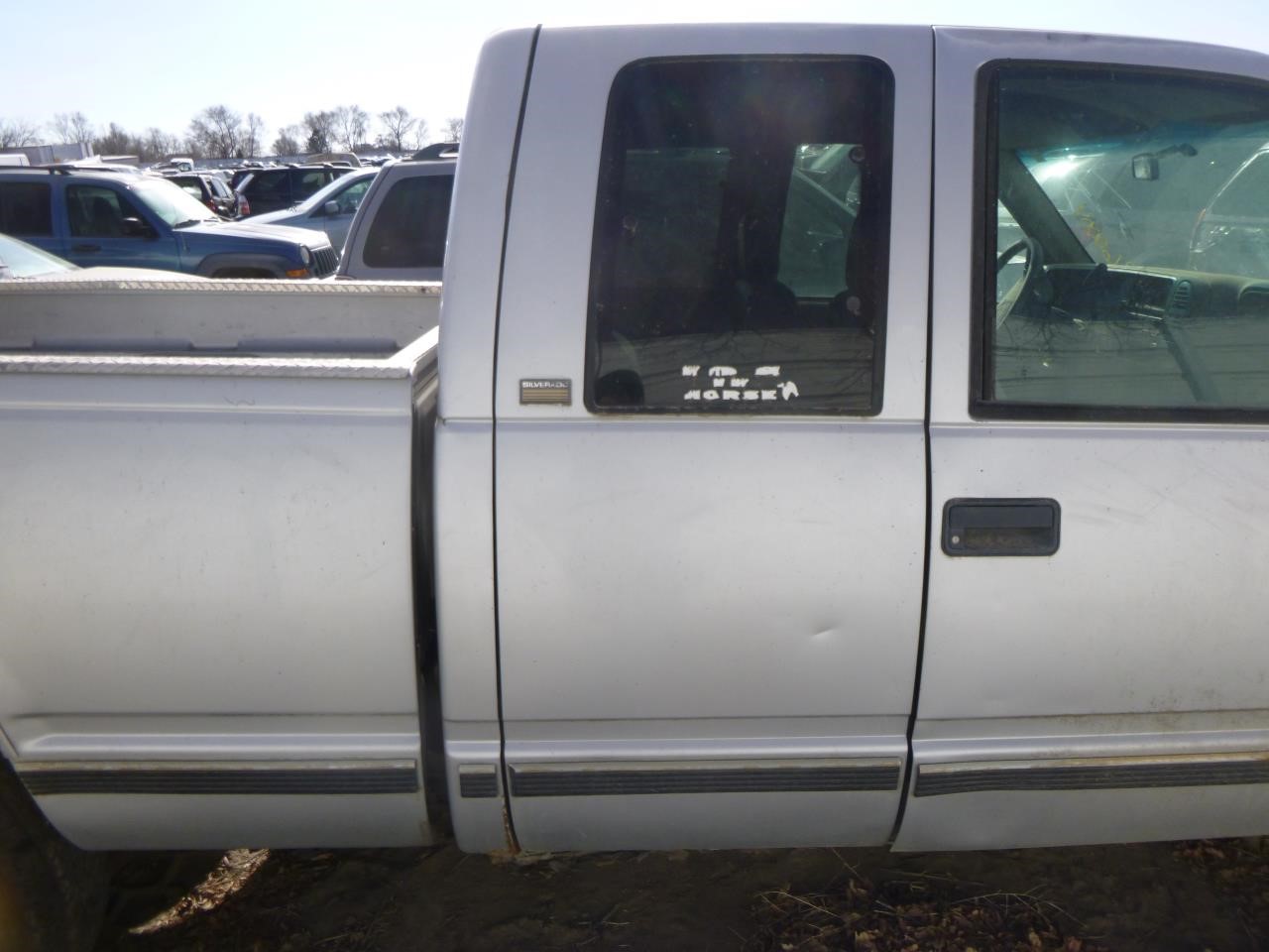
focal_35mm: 25
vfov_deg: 54.9
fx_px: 916
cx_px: 634
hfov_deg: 69.4
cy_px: 476
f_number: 3.9
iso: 100
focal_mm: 4.5
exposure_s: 1/500
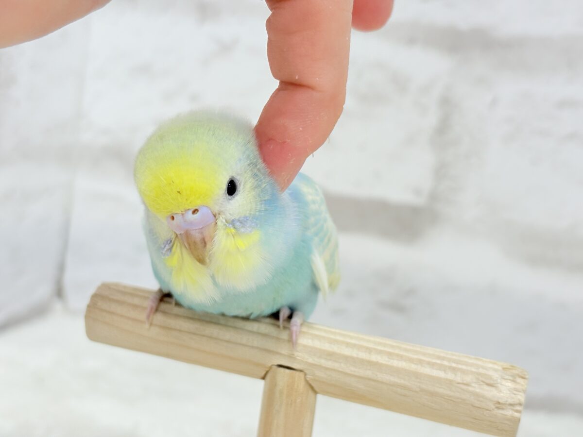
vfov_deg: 28.0
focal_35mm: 52
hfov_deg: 36.8
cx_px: 292
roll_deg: -7.2
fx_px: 876
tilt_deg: -6.4
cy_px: 218
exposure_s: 1/100
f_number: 1.6
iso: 64
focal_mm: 5.96
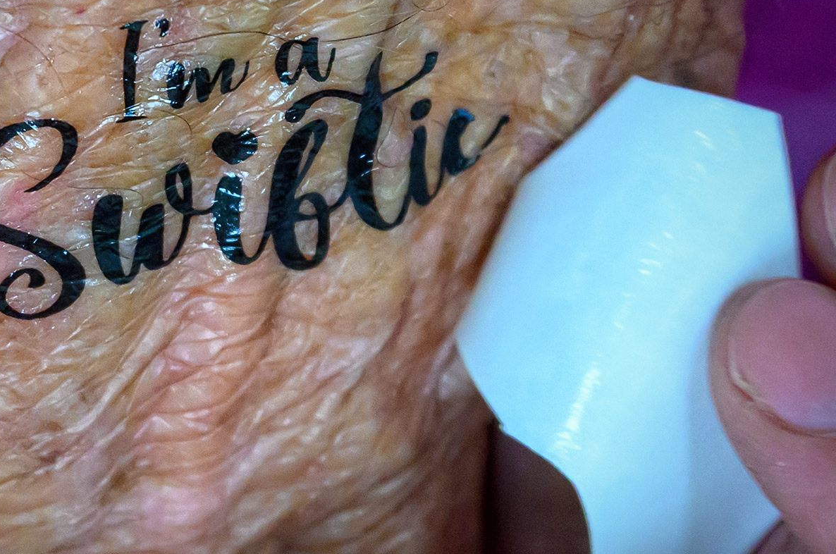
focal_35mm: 102
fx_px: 2364
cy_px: 281
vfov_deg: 13.4
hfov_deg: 19.9
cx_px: 238
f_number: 5.6
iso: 2000
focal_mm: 42
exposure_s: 1/100
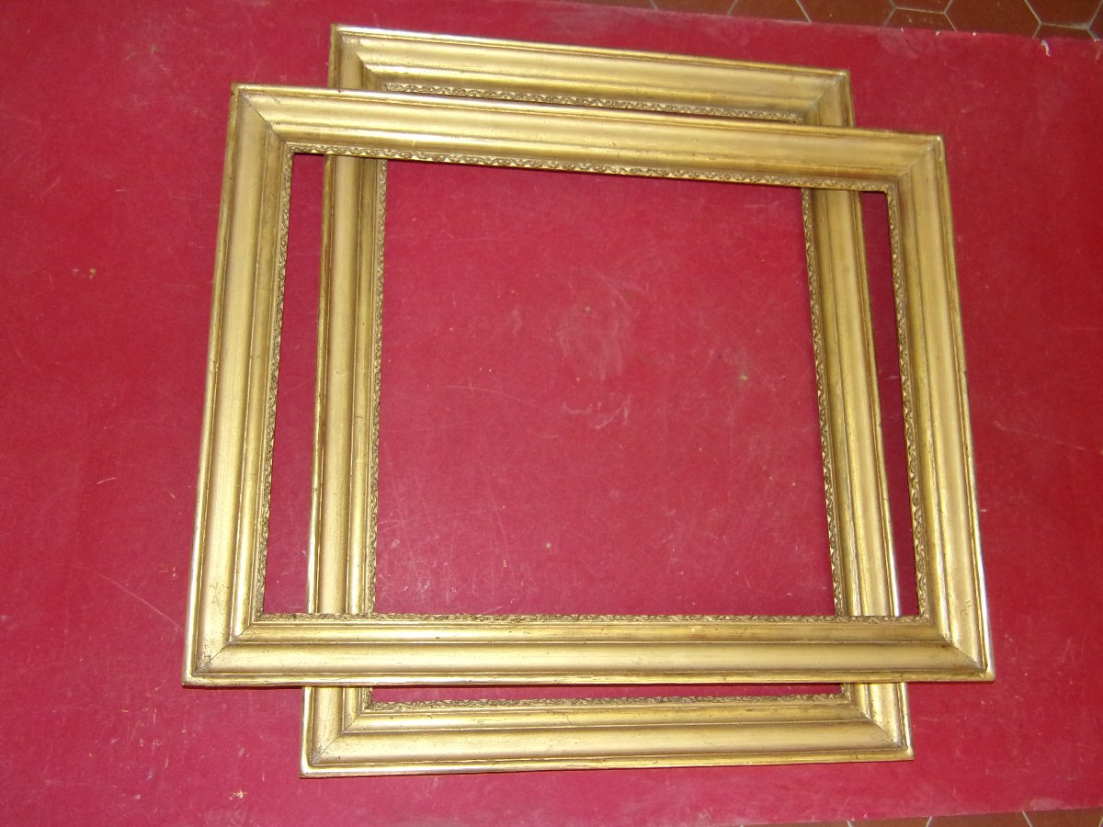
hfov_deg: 60.0
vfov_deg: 46.8
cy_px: 414
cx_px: 552
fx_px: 956
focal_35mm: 30
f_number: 3.7
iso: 200
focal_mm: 5.4
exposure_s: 1/34
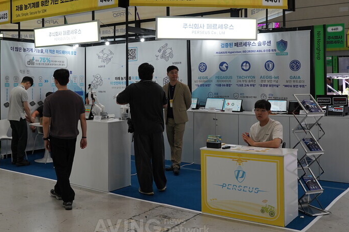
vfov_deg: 31.7
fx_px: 407
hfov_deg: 46.2
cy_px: 81
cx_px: 143
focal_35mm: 42
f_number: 4
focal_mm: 20
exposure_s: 1/160
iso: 640
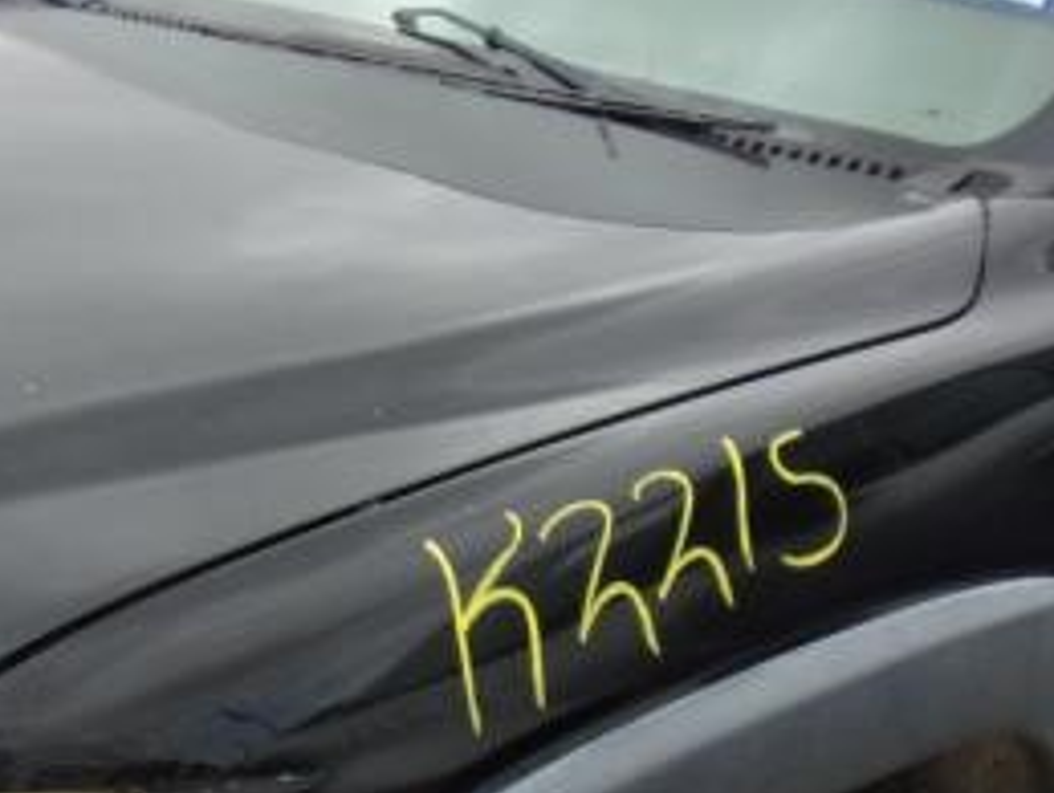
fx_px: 2256
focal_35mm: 74
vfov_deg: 19.7
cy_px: 679
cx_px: 407
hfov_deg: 26.2
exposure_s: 1/420
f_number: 3.3
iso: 80
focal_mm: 4.3
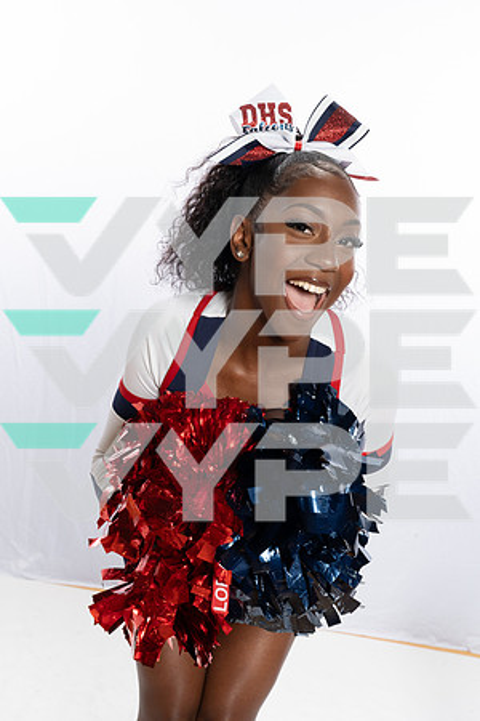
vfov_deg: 41.1
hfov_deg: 28.1
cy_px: 360
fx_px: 960
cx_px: 240
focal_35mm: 48
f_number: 11
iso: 1250
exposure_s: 1/250
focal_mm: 48
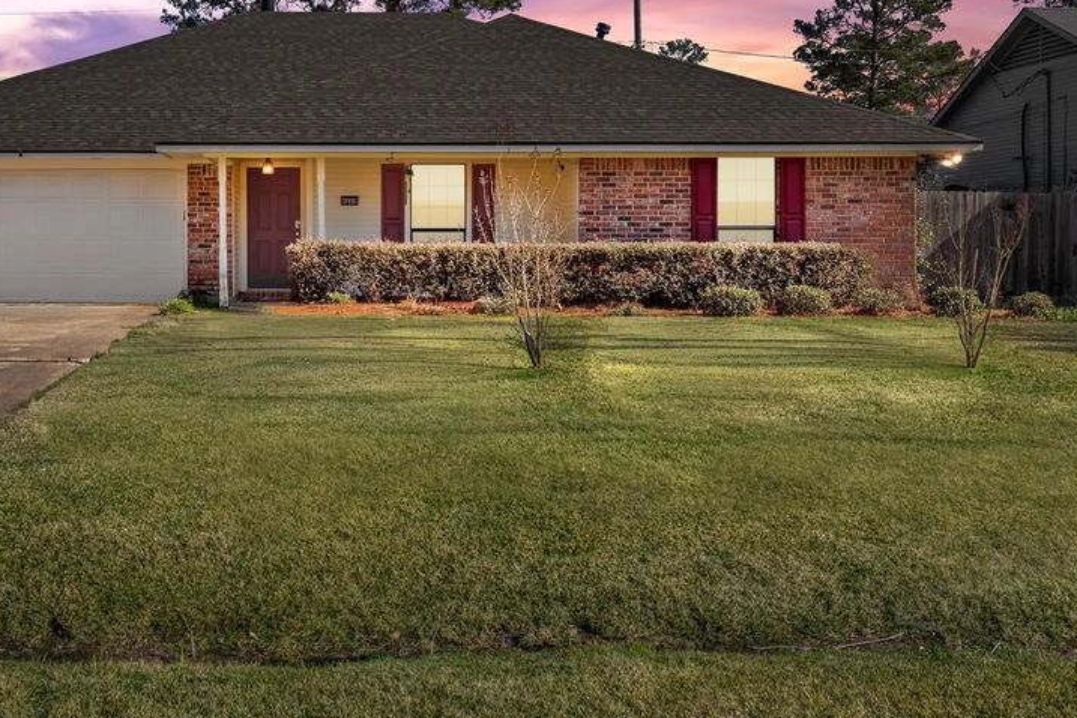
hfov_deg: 47.6
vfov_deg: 33.2
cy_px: 265
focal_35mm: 40
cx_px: 350
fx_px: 1197
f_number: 8
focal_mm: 28
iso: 400
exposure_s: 1/800
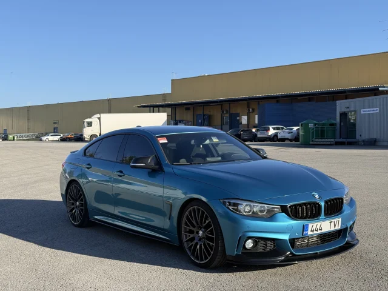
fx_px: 538
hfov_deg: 39.7
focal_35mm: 48
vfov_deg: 30.3
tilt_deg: -0.9
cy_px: 146
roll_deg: -0.4
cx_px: 194
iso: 80
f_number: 1.78
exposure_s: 1/2865
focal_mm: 6.76
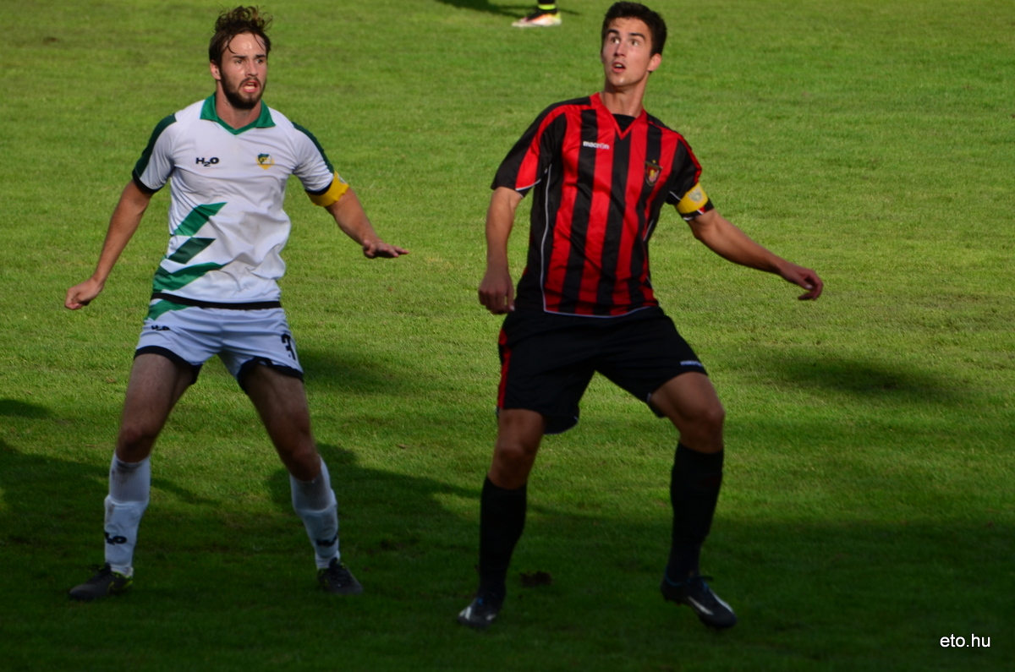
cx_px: 508
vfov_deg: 3.0
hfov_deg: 4.6
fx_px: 12662
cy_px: 336
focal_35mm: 450
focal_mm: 300
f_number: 6.3
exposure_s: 1/1250
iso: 200
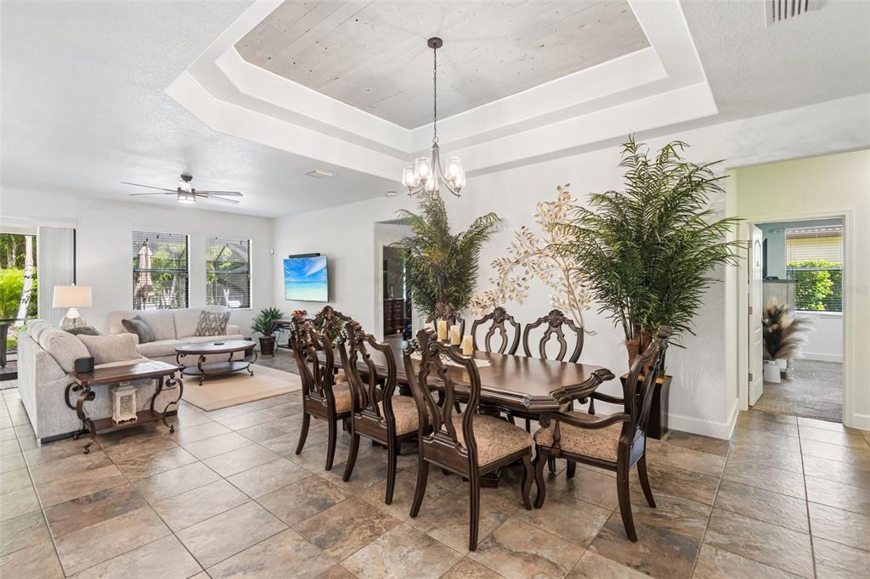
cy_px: 290
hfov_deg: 96.8
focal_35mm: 16
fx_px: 387
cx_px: 435
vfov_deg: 73.7
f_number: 8
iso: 400
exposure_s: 1/6
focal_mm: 16
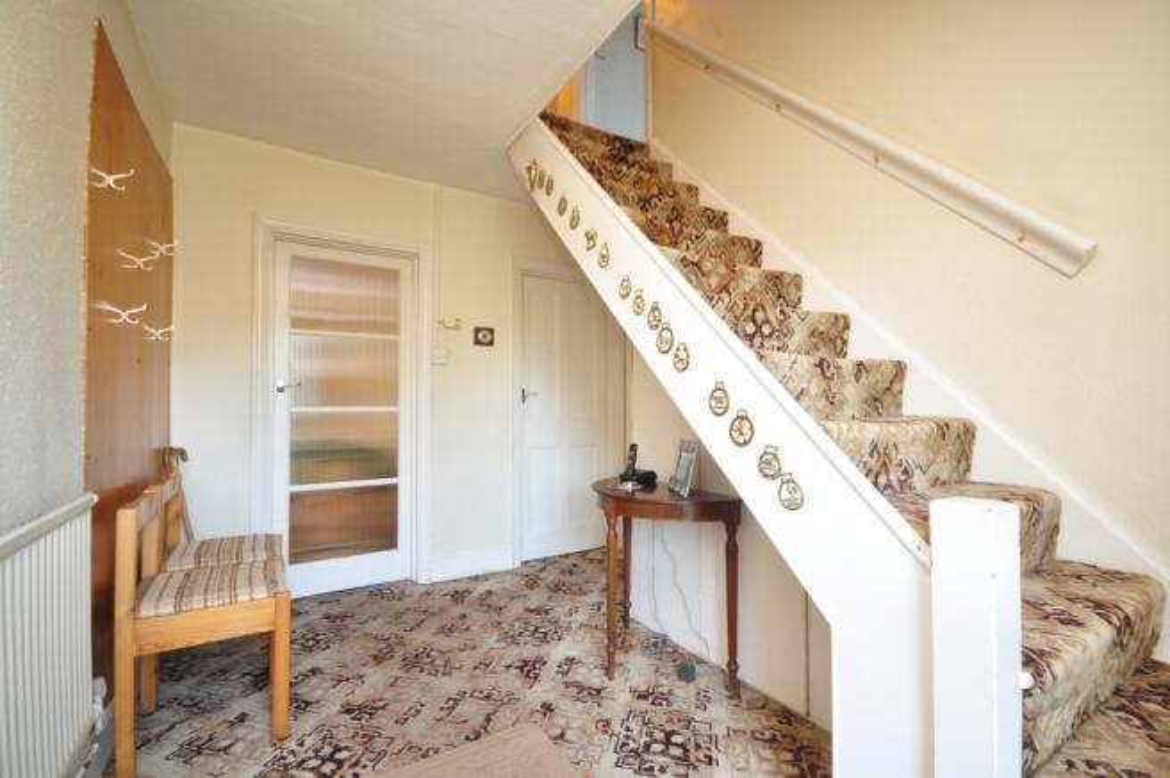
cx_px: 585
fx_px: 487
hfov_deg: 100.4
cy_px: 389
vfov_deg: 77.2
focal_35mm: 15
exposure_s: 1/3
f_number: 4
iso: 200
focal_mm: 10
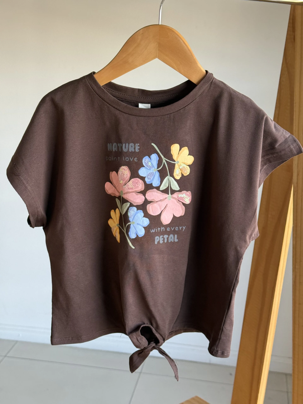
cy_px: 202
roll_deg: -2.5
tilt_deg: -14.9
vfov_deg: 39.7
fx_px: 560
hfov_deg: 30.3
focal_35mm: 48
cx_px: 152
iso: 100
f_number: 1.78
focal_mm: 6.76
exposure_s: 1/118
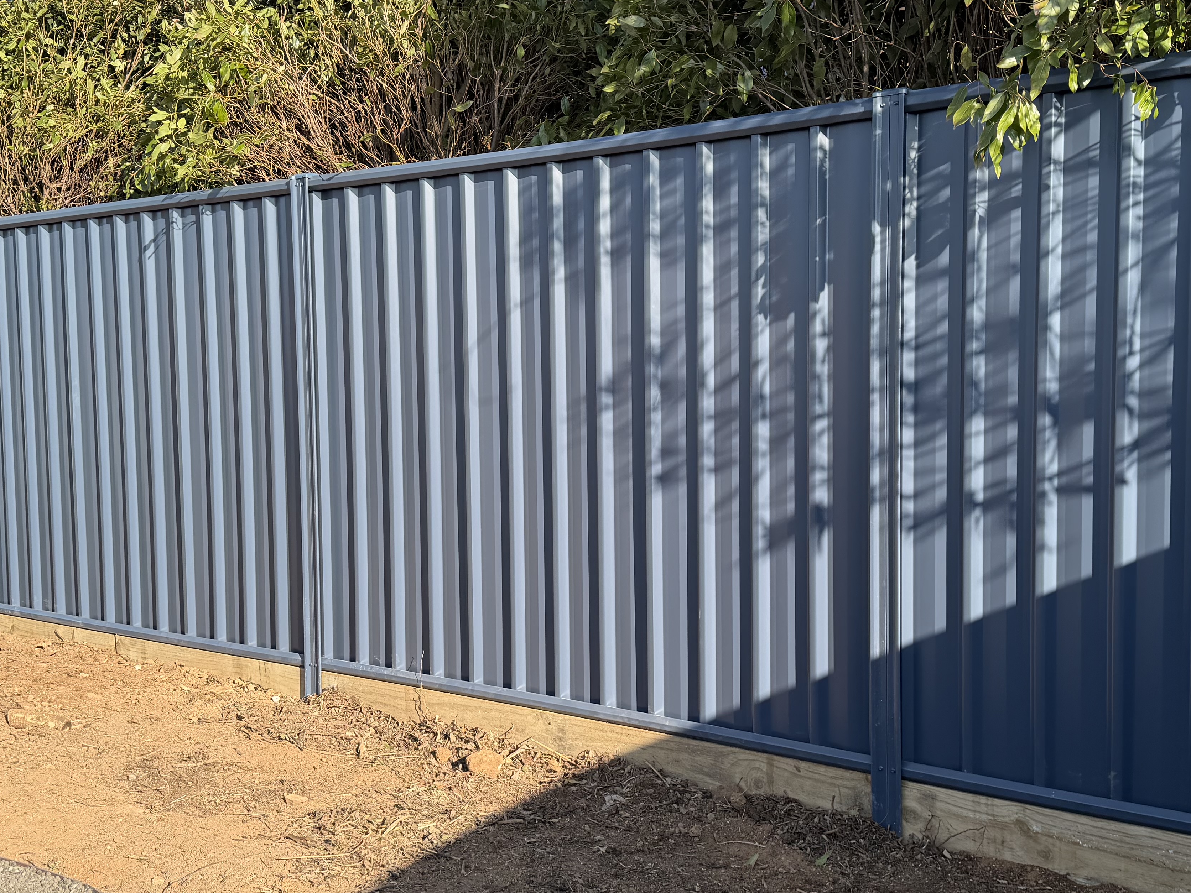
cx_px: 620
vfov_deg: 35.1
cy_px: 449
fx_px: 1411
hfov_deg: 45.8
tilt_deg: -4.5
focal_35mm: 41
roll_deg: +1.0
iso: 80
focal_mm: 6.76
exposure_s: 1/1689
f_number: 1.78
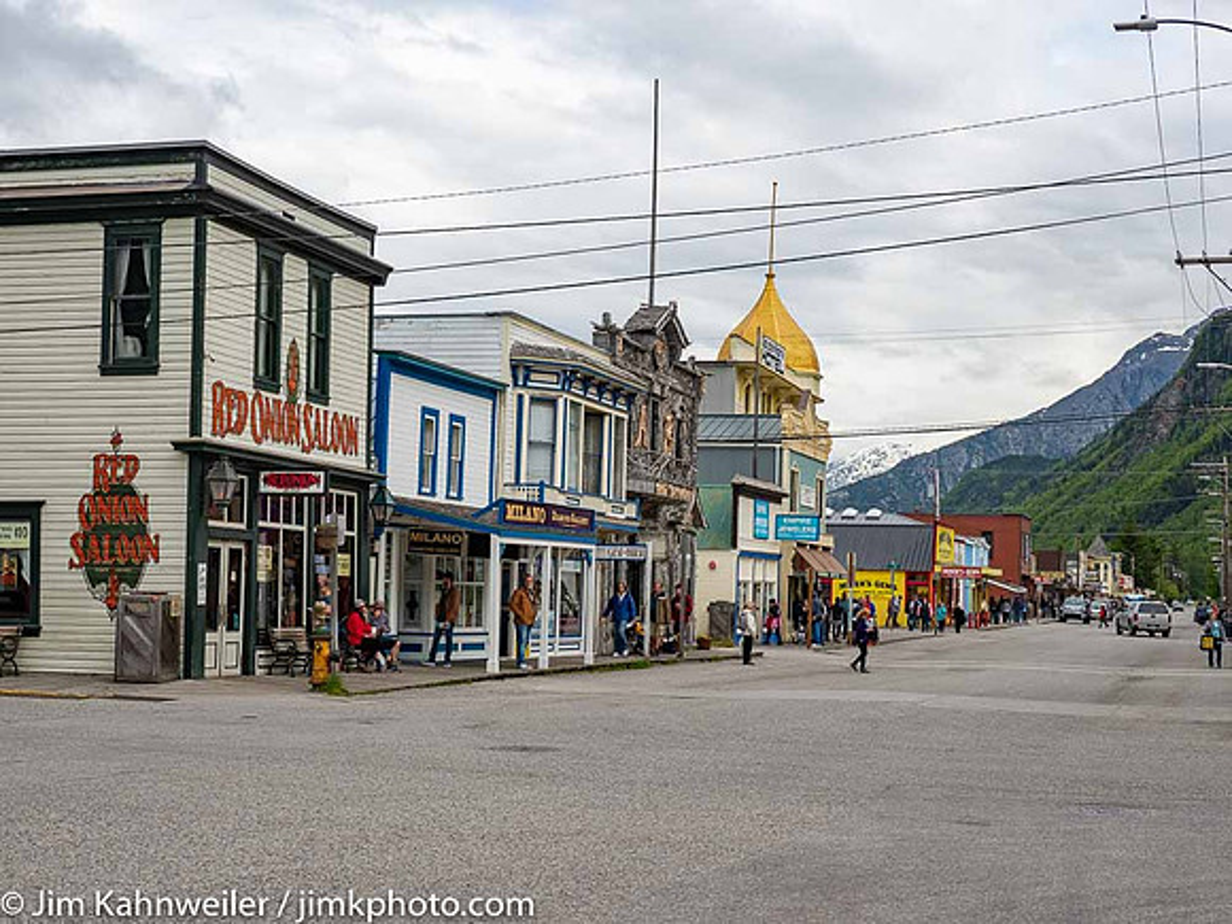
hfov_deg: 33.2
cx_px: 616
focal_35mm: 58
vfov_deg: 25.2
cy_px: 462
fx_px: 2064
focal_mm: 29
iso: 200
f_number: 8
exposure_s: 1/400
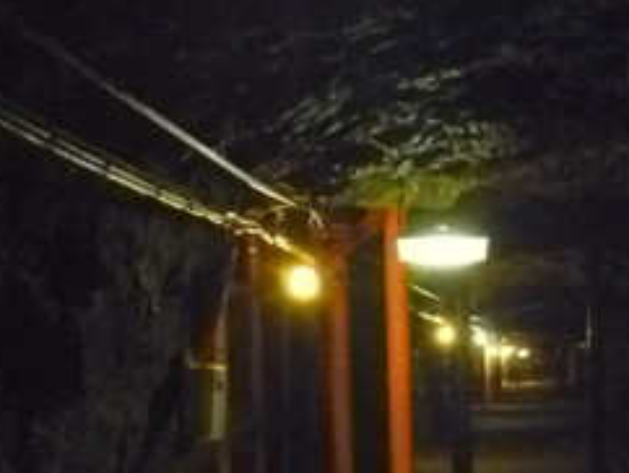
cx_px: 546
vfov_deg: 22.2
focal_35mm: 65
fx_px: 1182
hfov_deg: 28.8
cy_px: 413
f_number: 3.5
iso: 1600
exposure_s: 1/8
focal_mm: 6.3
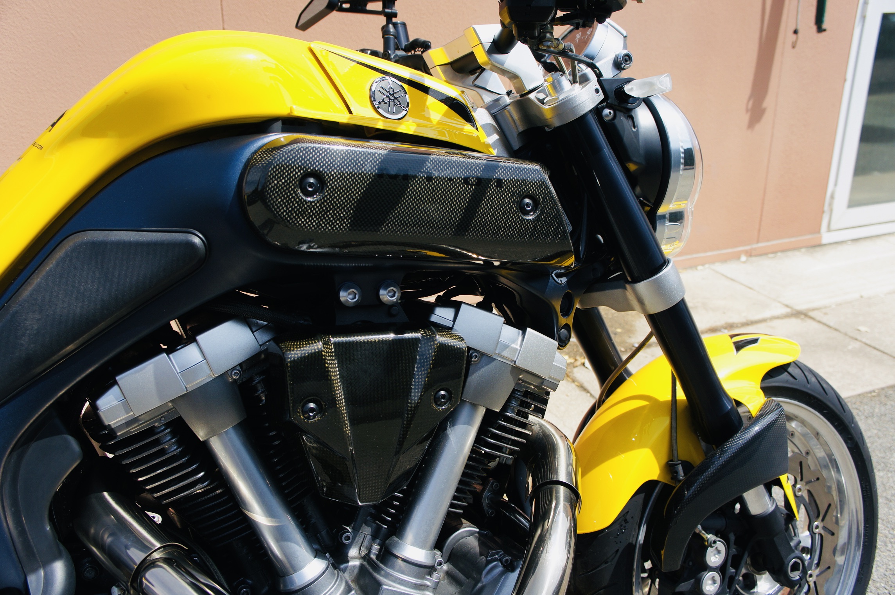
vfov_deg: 41.6
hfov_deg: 59.5
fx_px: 782
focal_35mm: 32
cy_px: 298
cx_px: 448
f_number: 4.5
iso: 200
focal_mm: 21
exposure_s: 1/800
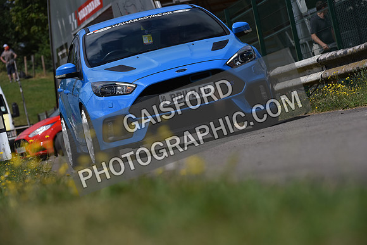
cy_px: 122
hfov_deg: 10.3
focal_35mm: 200
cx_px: 184
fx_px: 2039
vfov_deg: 6.9
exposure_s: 1/1000
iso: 500
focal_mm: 200
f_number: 8
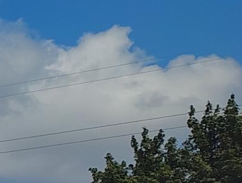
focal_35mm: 184
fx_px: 1289
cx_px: -670
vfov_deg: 7.9
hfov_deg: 7.8
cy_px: 317
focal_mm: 5.56
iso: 100
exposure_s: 1/2404
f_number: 1.8
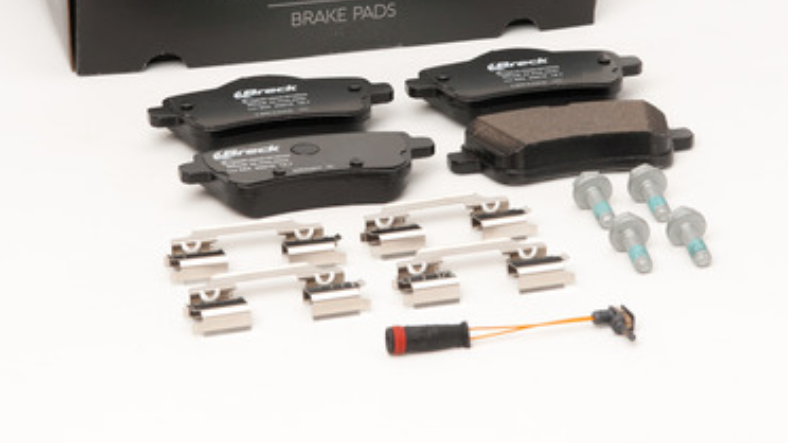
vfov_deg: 7.9
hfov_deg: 14.1
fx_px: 3175
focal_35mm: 152
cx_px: 417
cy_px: 38
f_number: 11
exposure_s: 1/200
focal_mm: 60
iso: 100
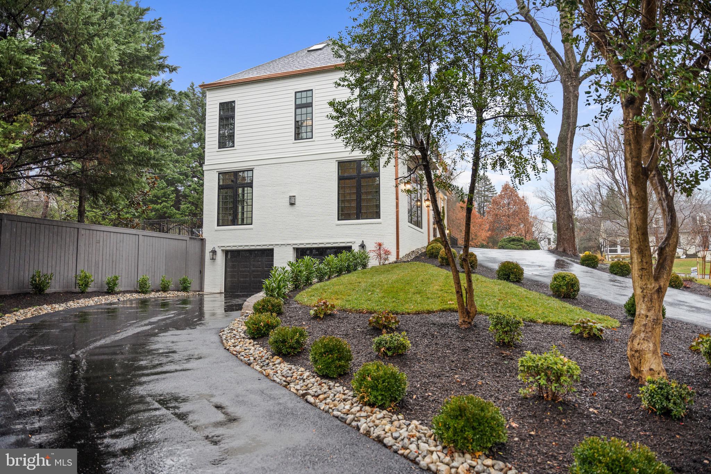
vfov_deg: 53.1
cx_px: 356
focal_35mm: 24
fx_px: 474
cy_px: 237
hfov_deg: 73.7
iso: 400
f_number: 2.8
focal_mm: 24
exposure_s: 1/320
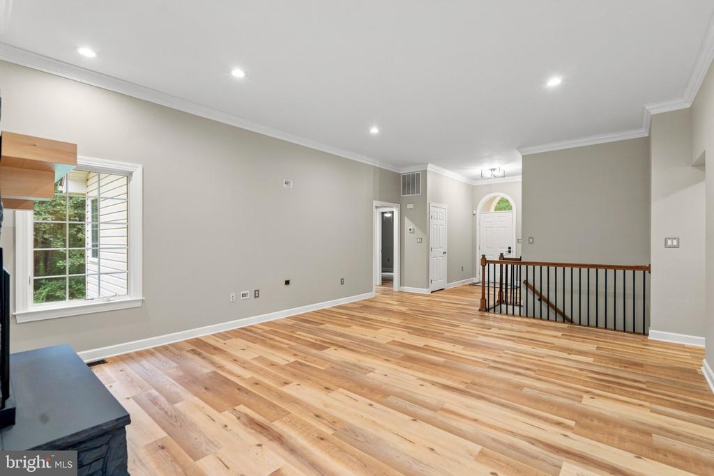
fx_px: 317
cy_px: 238
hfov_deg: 96.7
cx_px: 357
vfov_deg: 73.8
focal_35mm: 16
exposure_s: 1/800
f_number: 5
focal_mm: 16
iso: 800
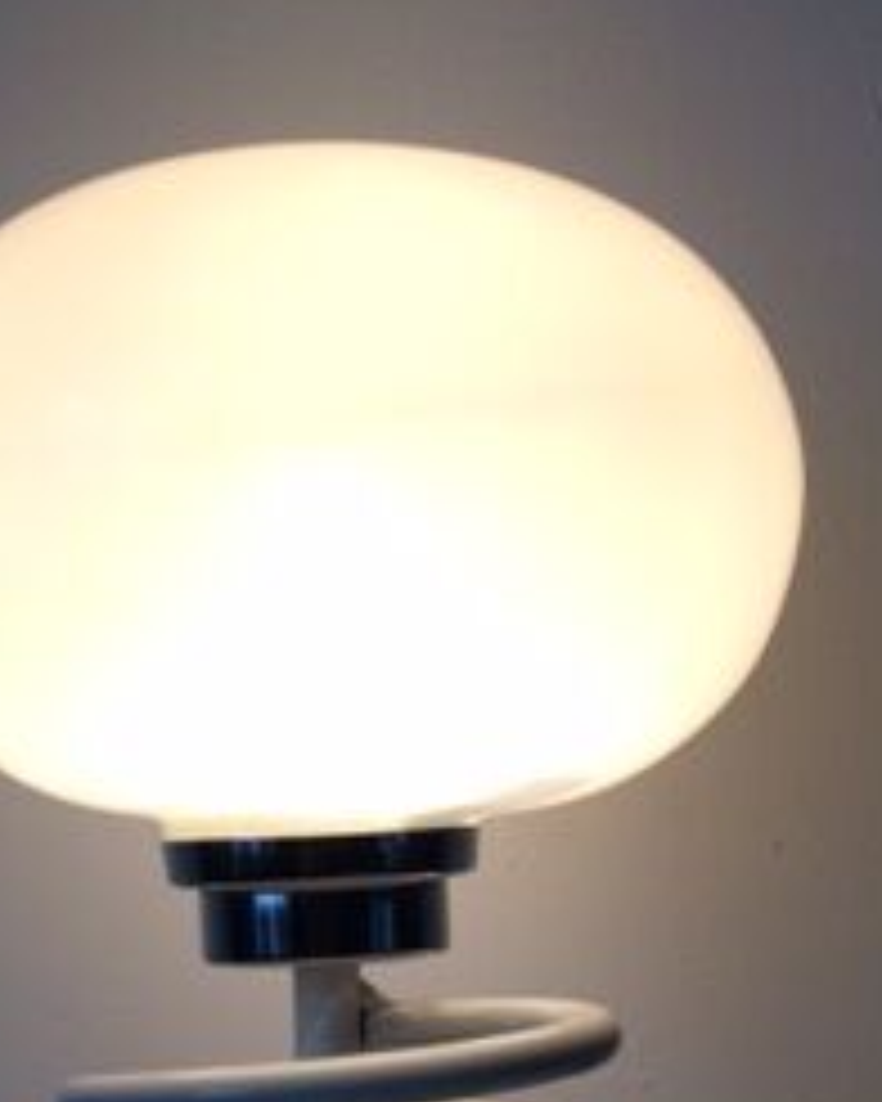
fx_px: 2415
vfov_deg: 24.9
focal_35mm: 74
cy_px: 1021
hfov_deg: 20.6
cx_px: 284
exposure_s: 1/143
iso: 32
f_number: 2.2
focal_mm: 4.15
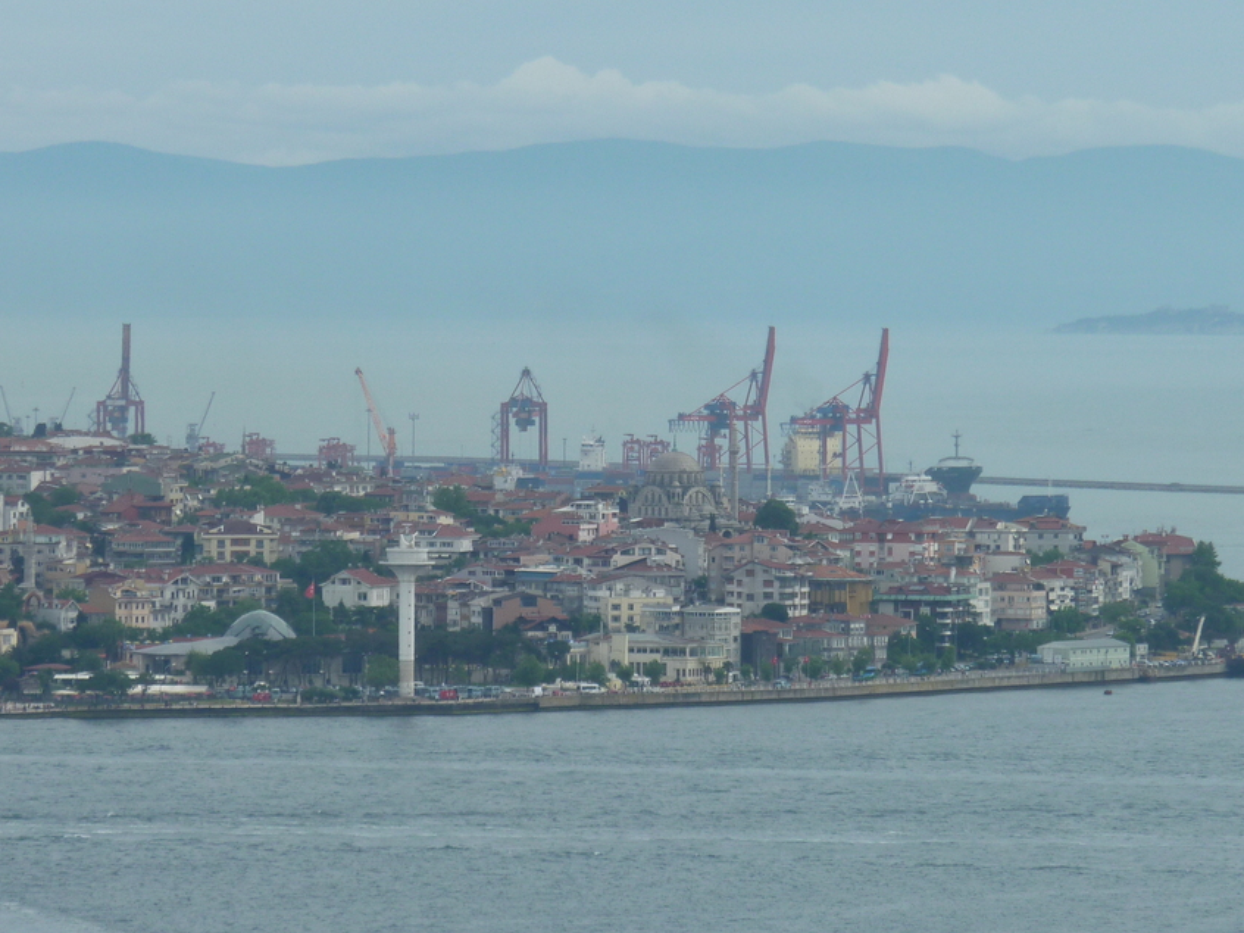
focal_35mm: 298
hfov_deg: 6.6
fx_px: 10706
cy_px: 572
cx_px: 662
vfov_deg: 5.0
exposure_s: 1/400
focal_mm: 34.4
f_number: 5.6
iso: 80
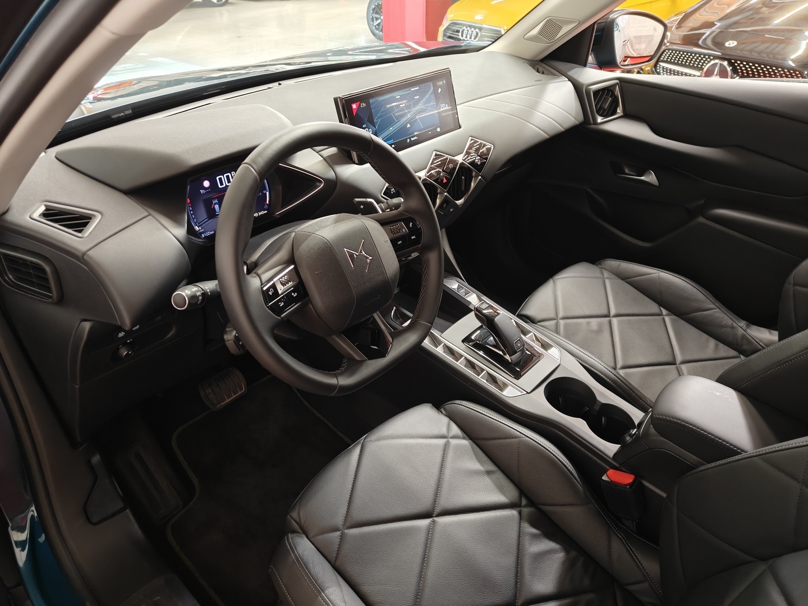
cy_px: 303
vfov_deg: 56.8
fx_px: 560
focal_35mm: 24
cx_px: 404
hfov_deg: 71.6
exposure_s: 1/33
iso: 200
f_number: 1.8
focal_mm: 5.59
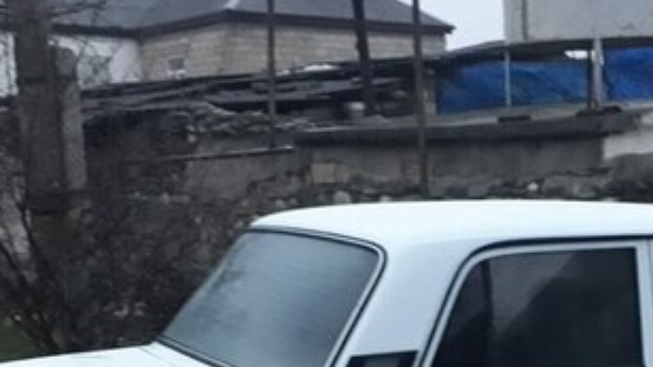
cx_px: 466
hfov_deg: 32.9
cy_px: 472
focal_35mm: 63
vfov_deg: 17.9
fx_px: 1090
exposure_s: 1/17
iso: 400
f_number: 1.9
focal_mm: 3.6
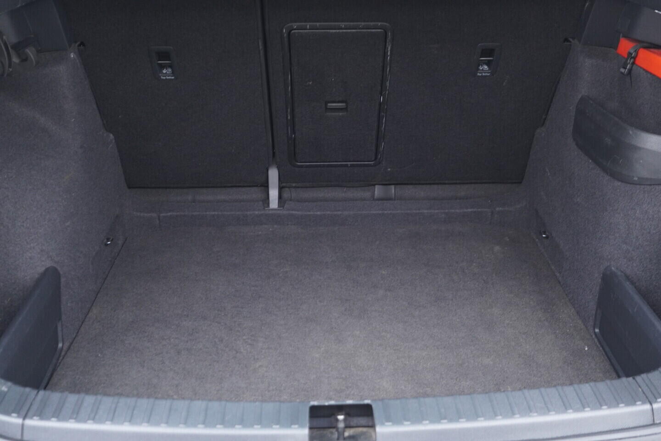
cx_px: 330
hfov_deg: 53.1
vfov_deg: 36.9
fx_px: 661
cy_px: 220
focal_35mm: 36
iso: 1000
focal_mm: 24
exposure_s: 1/40
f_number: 2.8
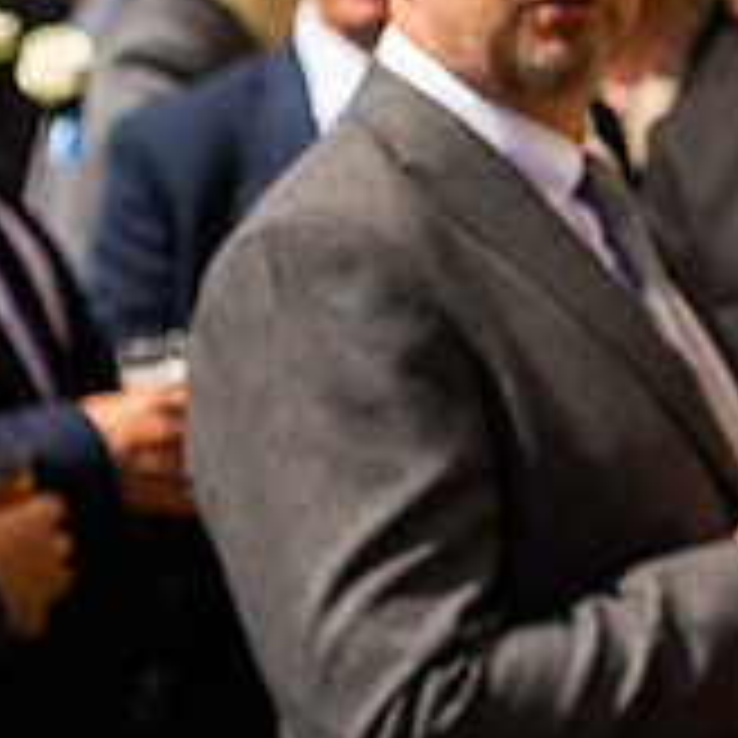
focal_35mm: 146
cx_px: 1359
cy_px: 269
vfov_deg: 12.0
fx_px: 3522
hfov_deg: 11.1
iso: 125
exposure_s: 1/6400
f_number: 2.5
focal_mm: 35
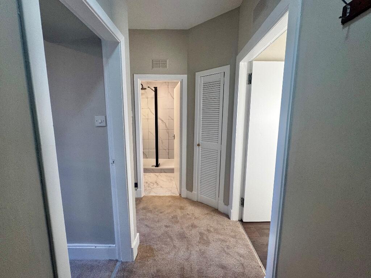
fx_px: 150
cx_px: 186
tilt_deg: -6.7
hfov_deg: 102.1
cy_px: 139
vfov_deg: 85.7
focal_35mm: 14
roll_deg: -0.2
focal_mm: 2.22
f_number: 2.2
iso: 100
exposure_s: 1/100
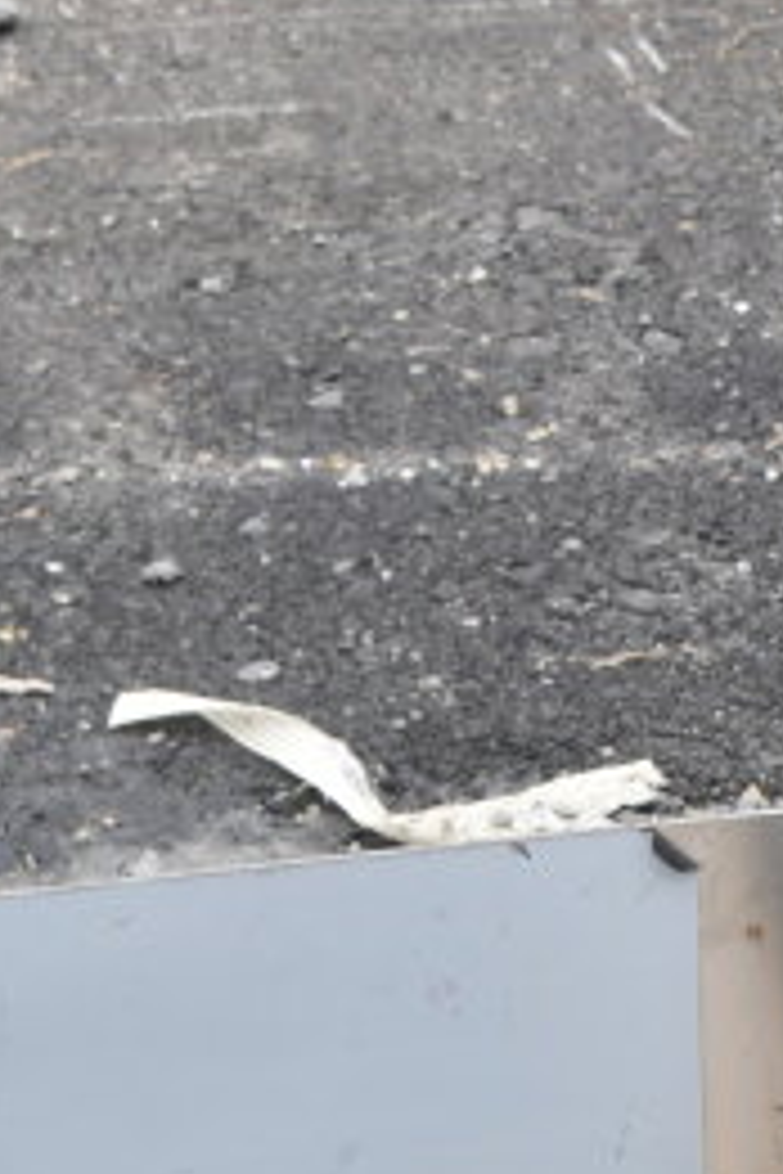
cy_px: 1819
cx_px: 126
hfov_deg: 10.8
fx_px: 4110
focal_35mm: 126
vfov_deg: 15.0
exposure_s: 1/160
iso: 200
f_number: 6.3
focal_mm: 24
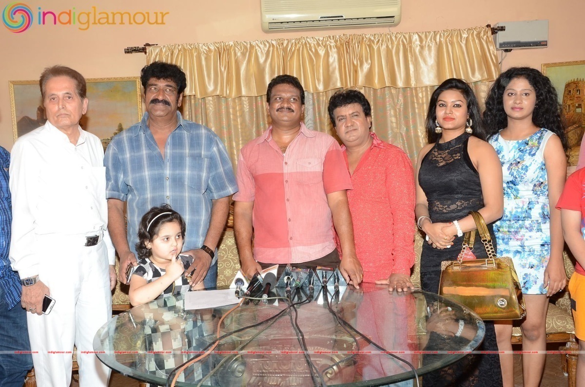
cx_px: 292
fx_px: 584
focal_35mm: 36
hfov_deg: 53.2
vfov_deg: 36.7
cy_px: 194
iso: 500
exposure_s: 1/125
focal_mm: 24
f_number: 5.6
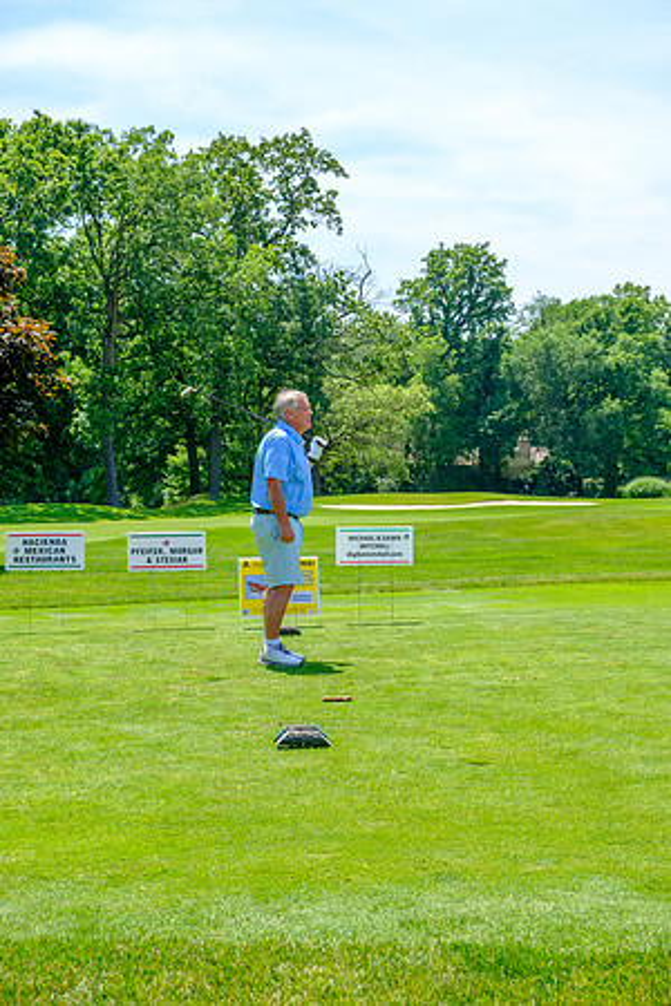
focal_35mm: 54
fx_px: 1510
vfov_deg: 36.9
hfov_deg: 25.1
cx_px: 336
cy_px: 503
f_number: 5.6
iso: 200
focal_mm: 35.8
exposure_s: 1/250
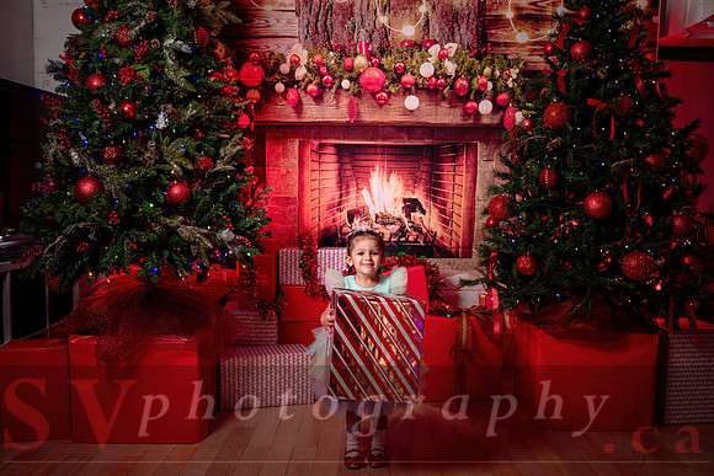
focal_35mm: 33
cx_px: 344
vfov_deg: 40.5
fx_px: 646
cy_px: 247
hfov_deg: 57.8
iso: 500
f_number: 4
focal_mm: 31
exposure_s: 1/160
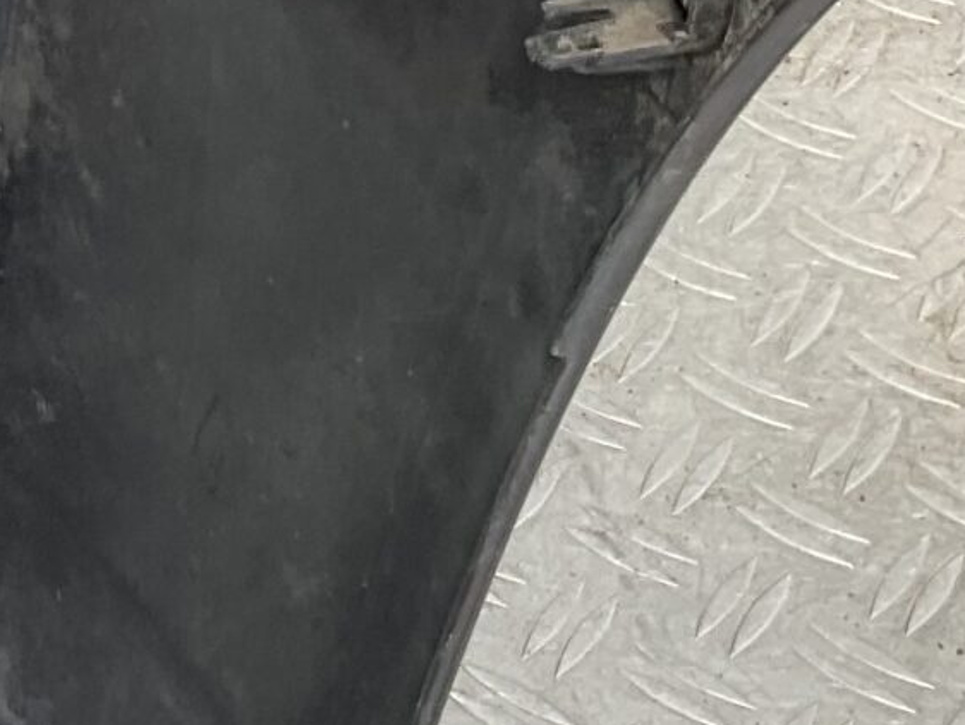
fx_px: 3681
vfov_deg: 11.2
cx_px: -802
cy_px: 62
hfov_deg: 13.4
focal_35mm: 132
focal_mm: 3
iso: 16
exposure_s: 1/104
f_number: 1.8
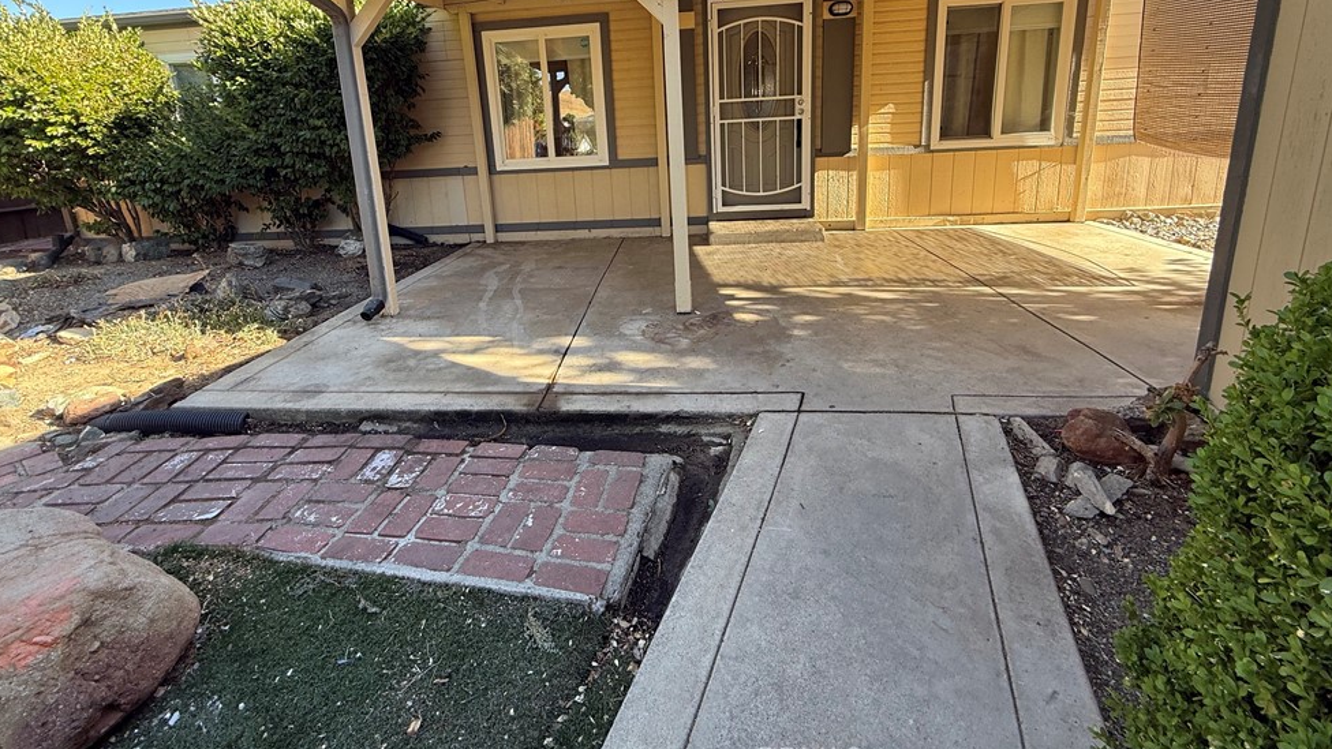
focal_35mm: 16
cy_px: 255
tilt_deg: -13.7
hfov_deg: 99.3
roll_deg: +3.5
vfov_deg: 65.5
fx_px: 565
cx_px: 648
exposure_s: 1/152
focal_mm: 2.22
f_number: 2.2
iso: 50
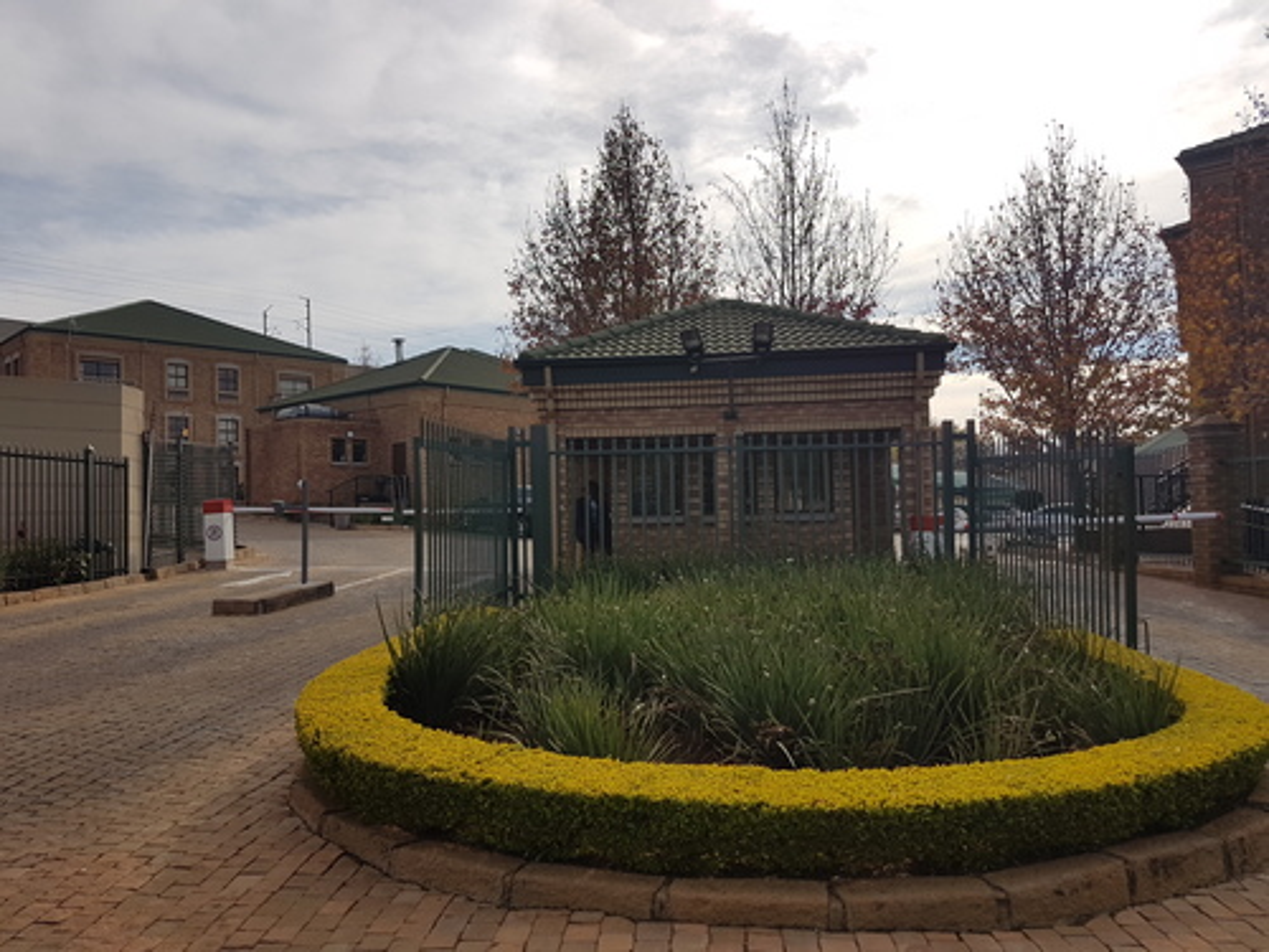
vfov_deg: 53.1
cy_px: 476
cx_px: 634
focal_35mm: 26
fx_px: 953
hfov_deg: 67.3
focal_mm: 4.2
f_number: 1.7
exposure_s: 1/3752
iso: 40
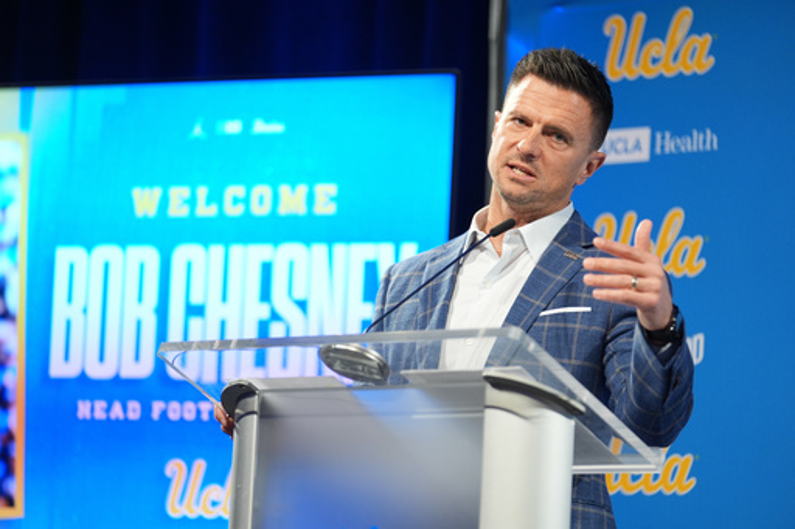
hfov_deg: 12.7
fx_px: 3576
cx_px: 398
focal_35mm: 162
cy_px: 264
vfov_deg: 8.5
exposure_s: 1/250
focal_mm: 162
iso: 1250
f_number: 2.8
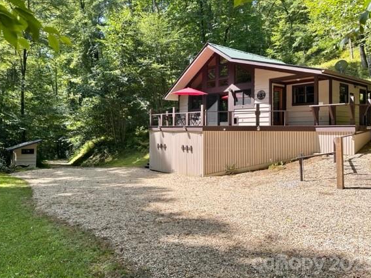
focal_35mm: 27
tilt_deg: -0.6
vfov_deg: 51.3
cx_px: 168
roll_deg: -0.4
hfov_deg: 65.2
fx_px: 289
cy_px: 128
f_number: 1.78
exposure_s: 1/1072
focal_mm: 6.86
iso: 80
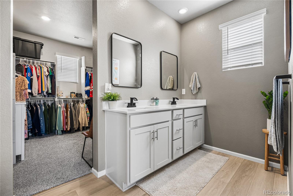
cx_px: 146
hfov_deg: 96.7
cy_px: 98
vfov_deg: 73.8
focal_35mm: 16
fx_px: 130
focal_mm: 16
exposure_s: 1/80
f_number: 8
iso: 200
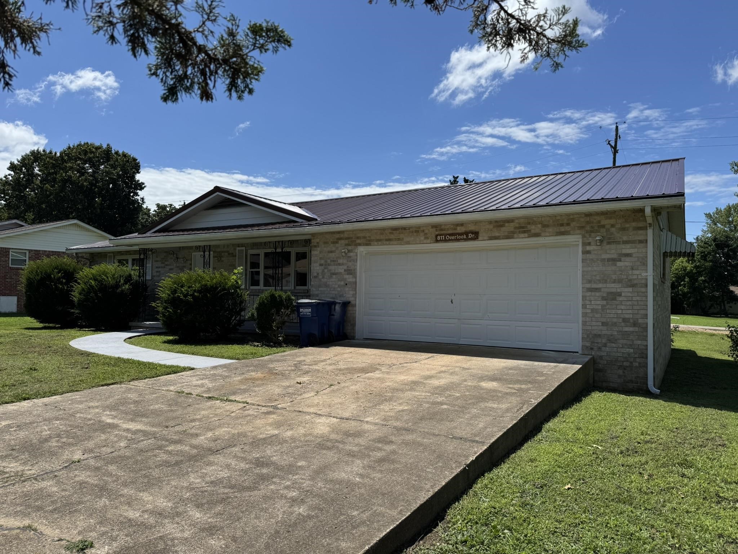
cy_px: 277
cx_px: 369
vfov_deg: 56.8
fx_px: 512
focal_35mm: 24
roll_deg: -0.9
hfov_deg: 71.6
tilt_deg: +1.3
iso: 80
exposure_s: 1/6410
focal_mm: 6.76
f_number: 1.78
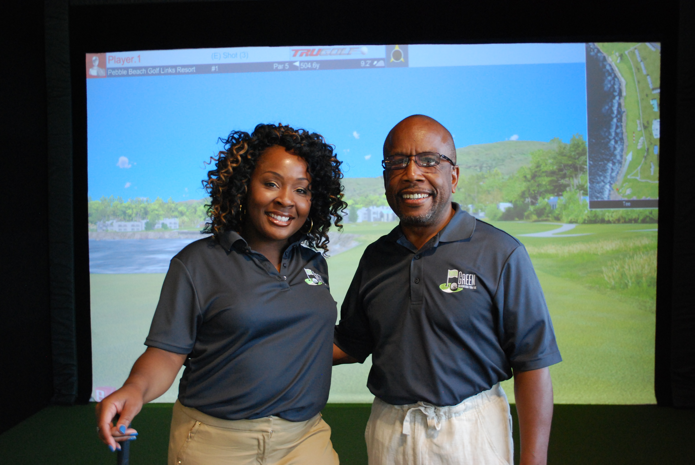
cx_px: 348
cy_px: 232
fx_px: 754
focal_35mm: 39
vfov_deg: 34.3
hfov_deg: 49.5
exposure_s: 1/30
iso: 900
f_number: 4.5
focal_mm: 26
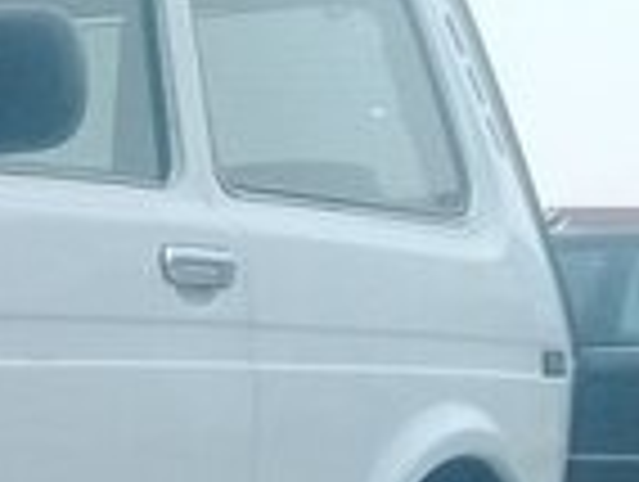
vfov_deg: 10.3
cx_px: -716
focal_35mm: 144
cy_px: 385
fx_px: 2663
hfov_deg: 11.9
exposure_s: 1/381
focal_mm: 3.3
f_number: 2.2
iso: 64
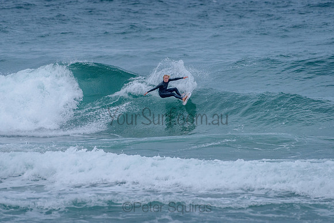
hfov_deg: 3.4
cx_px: 167
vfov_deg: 2.2
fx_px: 5686
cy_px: 87
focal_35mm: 613
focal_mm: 500
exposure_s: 1/2000
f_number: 5.6
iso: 1800
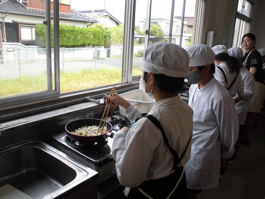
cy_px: 100
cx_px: 132
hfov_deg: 61.7
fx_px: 222
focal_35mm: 29
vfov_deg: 48.2
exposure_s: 1/100
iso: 100
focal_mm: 5.3
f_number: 3.7
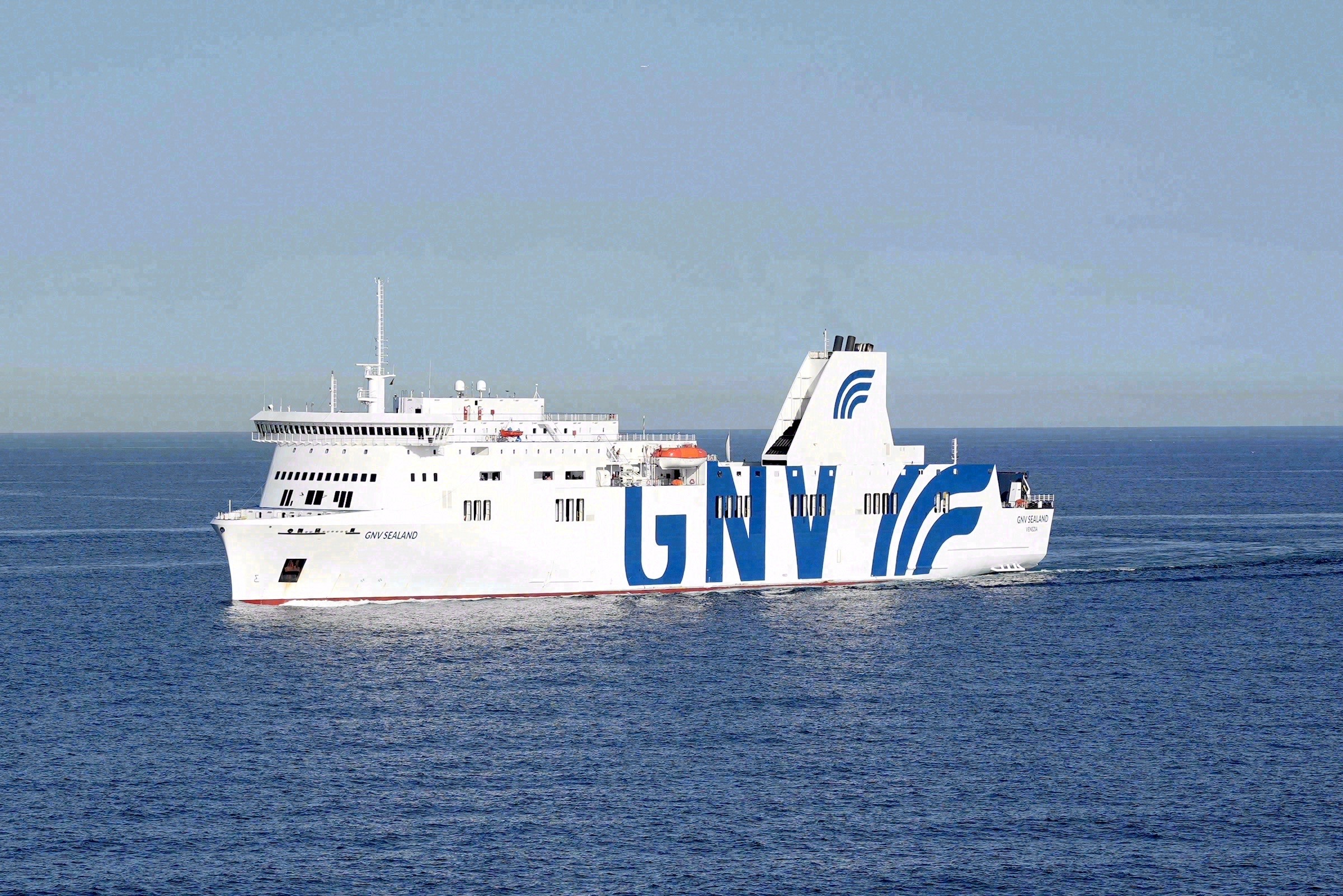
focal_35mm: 70
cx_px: 672
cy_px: 448
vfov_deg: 19.5
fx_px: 2611
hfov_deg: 28.8
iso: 100
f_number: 4
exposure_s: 1/2000
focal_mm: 70
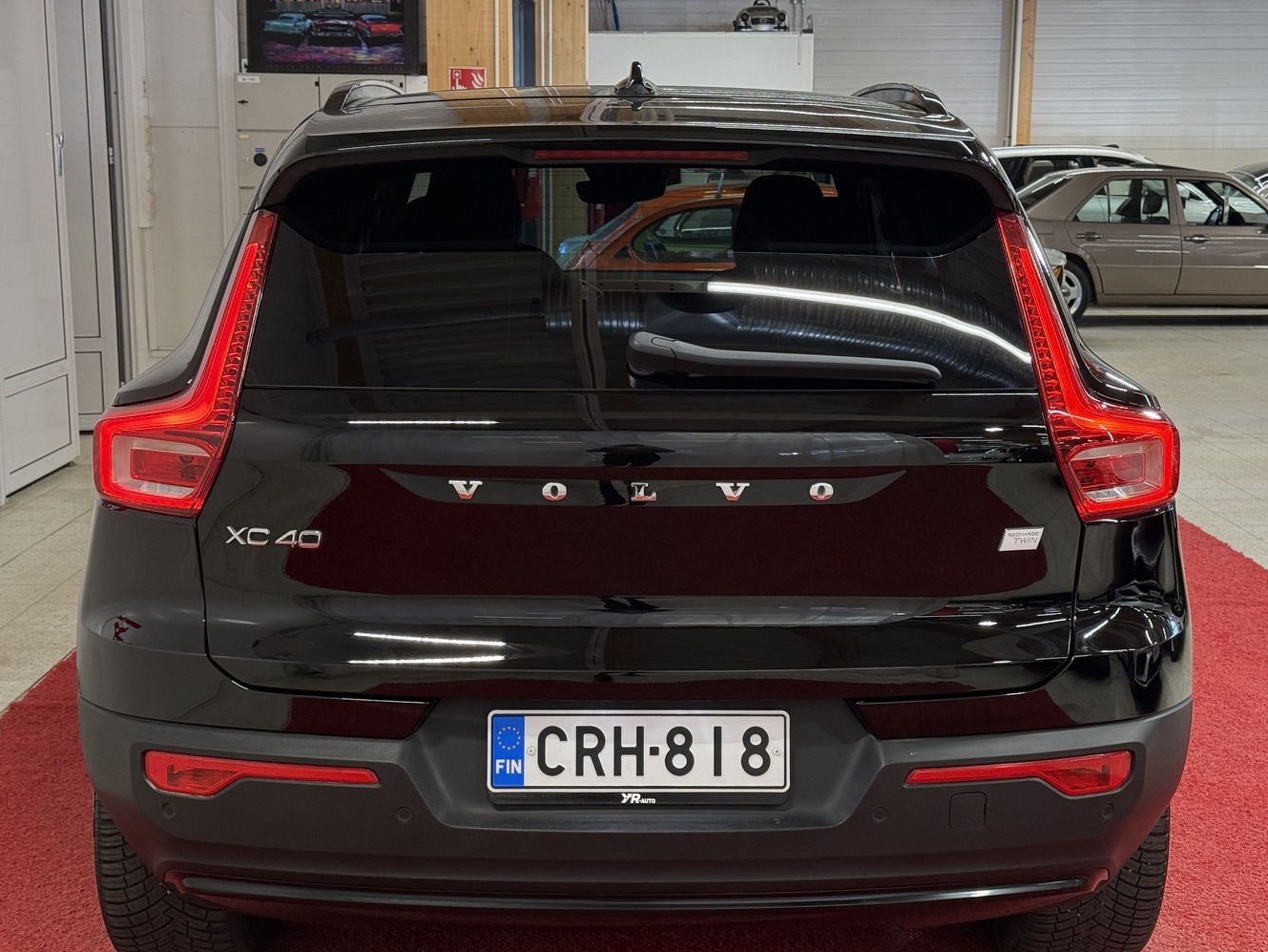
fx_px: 1905
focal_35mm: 52
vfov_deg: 28.0
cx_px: 648
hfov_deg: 36.8
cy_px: 504
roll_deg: -0.7
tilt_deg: -9.7
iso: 100
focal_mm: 6.76
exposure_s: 1/69
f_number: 1.78
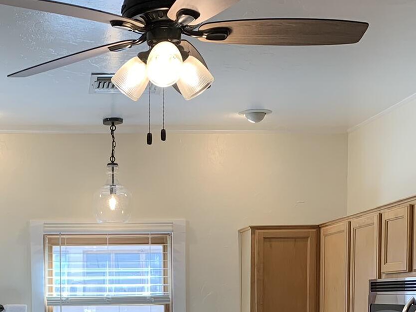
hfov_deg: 29.4
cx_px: 72
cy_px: 360
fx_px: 769
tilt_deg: -4.7
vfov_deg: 21.5
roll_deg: +1.6
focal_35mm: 64
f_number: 1.8
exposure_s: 1/120
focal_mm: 4.25
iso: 64
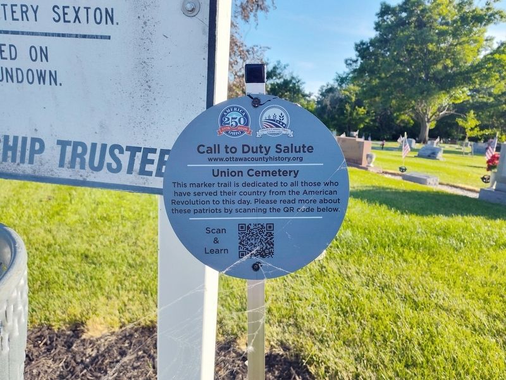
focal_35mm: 23
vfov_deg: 58.9
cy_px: 190
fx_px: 336
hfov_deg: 73.9
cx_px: 253
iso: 100
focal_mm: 5.56
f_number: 1.8
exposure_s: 1/699
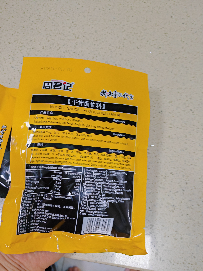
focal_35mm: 27
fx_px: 211
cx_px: 102
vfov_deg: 65.3
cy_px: 136
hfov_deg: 51.4
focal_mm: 5.52
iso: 400
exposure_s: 1/50
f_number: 1.95
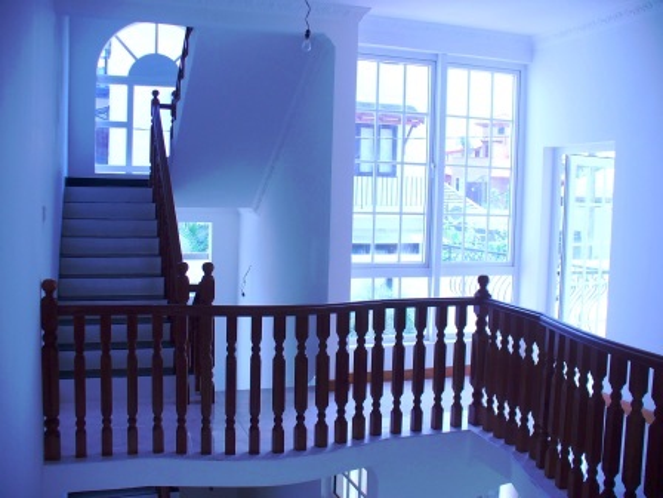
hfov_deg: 50.1
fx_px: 709
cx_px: 332
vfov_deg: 38.7
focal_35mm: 37
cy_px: 249
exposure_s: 1/160
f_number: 2.8
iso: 64
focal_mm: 6.1
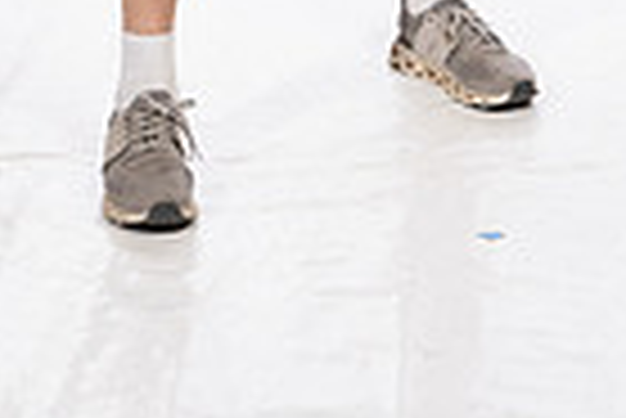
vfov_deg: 8.0
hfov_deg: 12.6
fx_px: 2820
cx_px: 455
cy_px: -526
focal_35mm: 162
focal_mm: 50
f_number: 7.1
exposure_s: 1/250
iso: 640
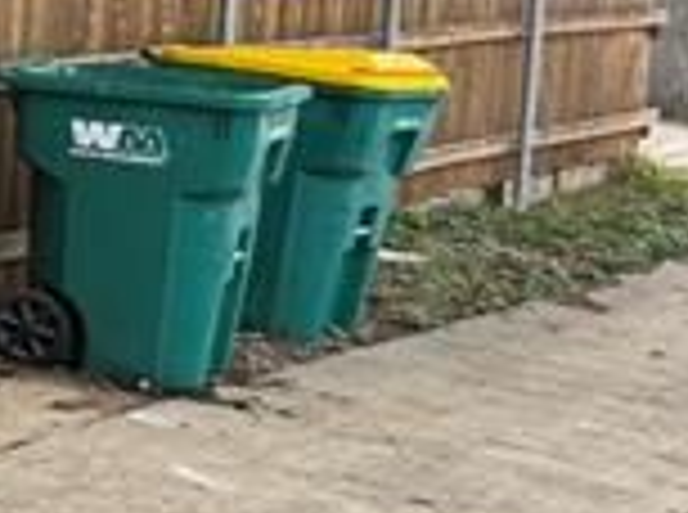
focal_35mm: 94
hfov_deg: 14.5
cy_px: 68
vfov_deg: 15.5
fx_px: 1864
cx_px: -917
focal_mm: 2.22
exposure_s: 1/202
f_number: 2.2
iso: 40
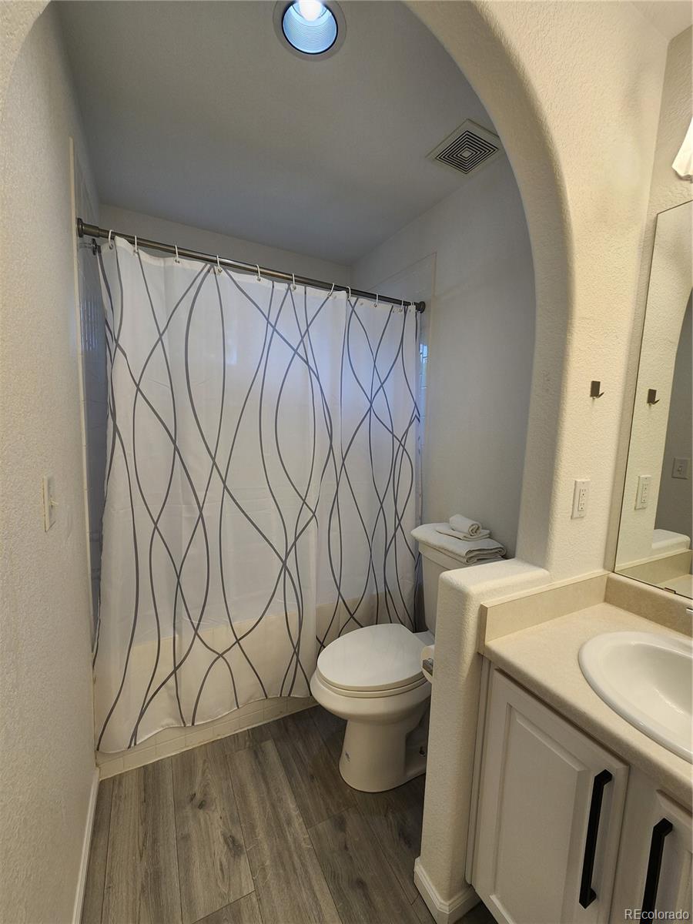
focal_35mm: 13
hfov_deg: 89.9
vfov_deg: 106.2
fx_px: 347
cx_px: 346
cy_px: 462
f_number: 2.2
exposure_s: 1/60
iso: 50
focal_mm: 2.2
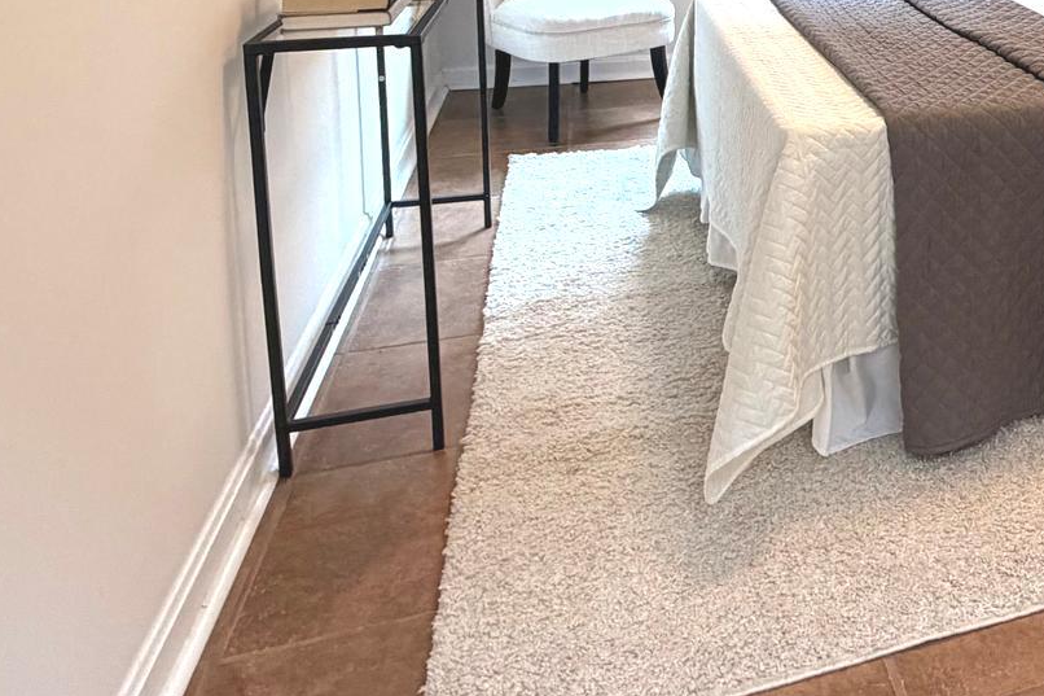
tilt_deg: -8.0
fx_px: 1073
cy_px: -48
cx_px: 1022
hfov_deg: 44.8
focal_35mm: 37
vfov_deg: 32.2
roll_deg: -2.0
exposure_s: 1/120
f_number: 2.2
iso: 320
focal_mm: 2.22
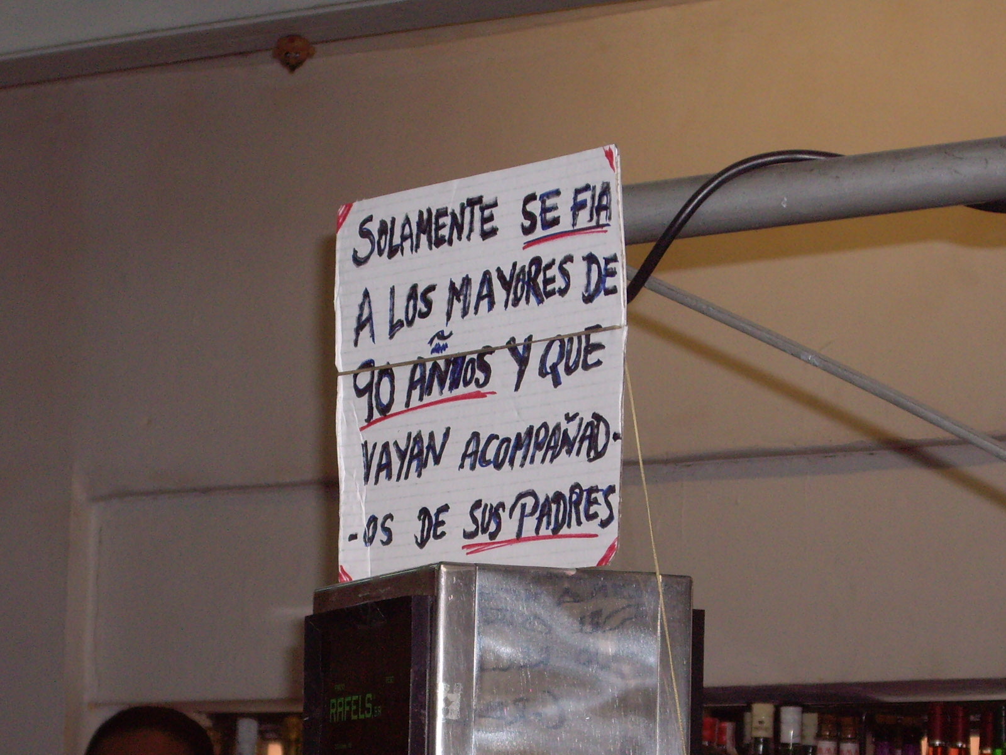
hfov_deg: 17.3
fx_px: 3313
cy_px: 378
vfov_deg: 13.0
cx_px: 503
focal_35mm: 114
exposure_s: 1/125
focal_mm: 18.6
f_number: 5.2
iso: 200
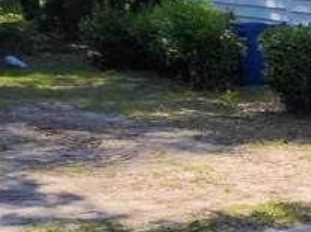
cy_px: 65
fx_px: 1283
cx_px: 808
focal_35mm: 143
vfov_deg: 10.3
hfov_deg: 11.0
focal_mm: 6.4
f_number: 1.8
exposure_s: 1/647
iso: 12
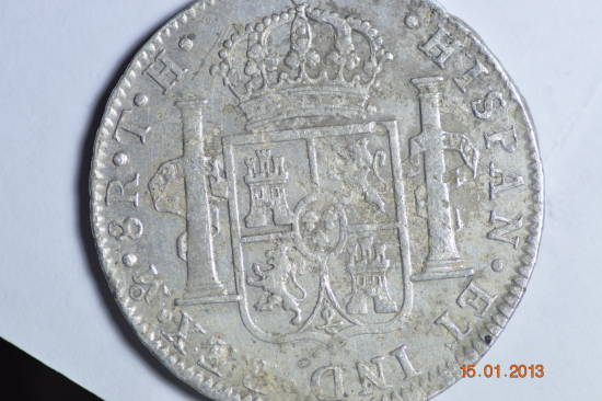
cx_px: 301
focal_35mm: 135
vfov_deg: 10.1
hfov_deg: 15.2
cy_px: 200
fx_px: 2256
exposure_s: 1/200
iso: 400
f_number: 5.6
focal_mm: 90
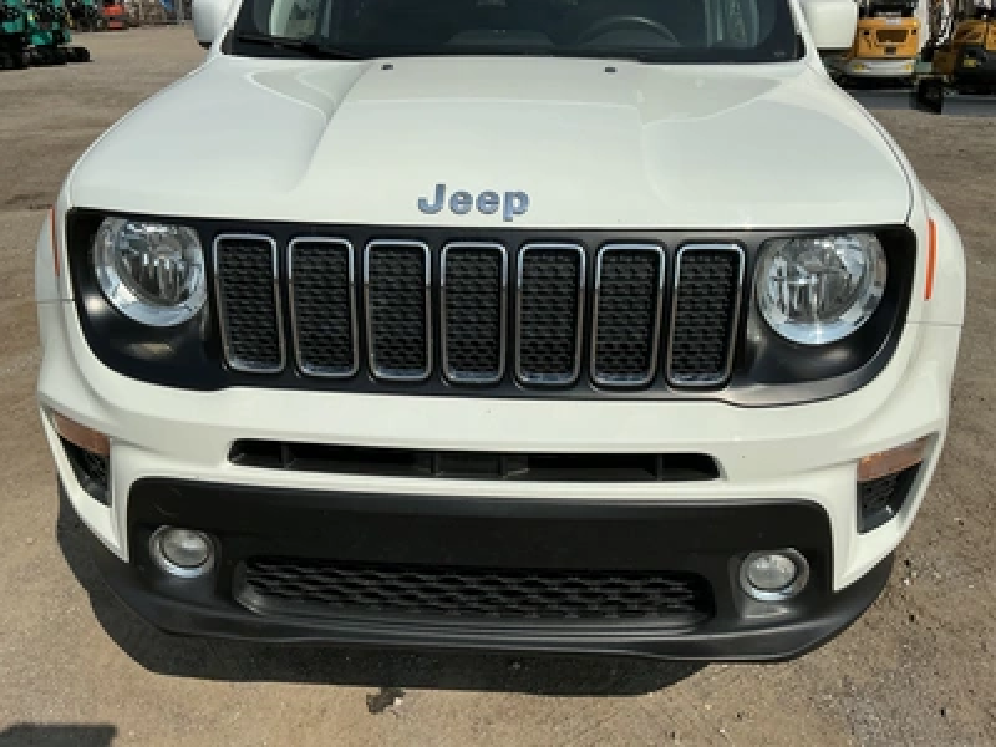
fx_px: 806
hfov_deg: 63.4
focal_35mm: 28
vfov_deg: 49.7
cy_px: 374
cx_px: 498
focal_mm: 3
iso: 25
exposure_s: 1/4405
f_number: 1.8
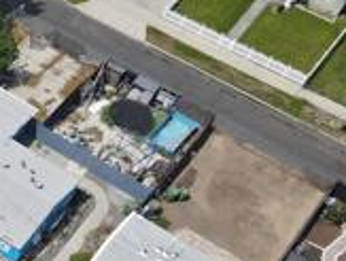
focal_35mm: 94
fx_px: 942
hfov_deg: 16.6
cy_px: 155
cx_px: -310
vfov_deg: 15.8
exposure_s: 1/800
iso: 100
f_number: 2.8
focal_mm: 4.5
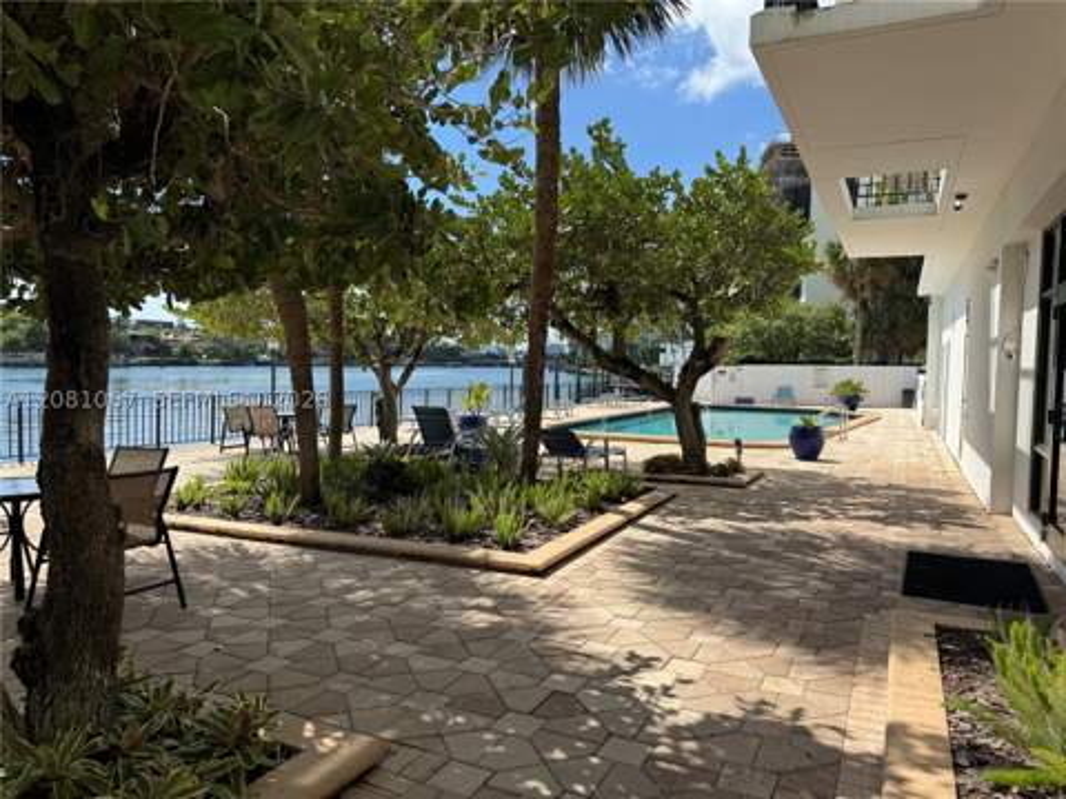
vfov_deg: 56.8
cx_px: 533
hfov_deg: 71.6
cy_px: 400
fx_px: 739
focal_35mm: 24
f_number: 1.78
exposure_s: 1/4310
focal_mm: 6.76
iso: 80
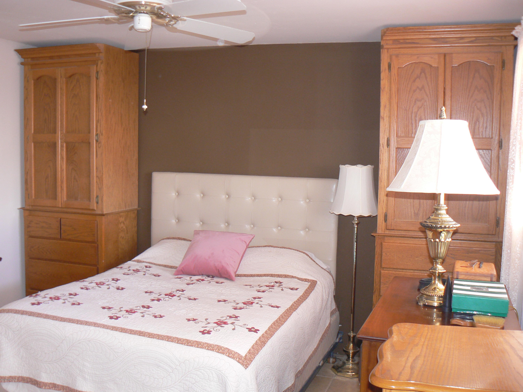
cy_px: 196
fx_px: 544
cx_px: 262
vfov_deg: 39.7
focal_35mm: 36
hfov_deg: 51.4
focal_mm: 6
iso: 100
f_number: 2.8
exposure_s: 1/3.2
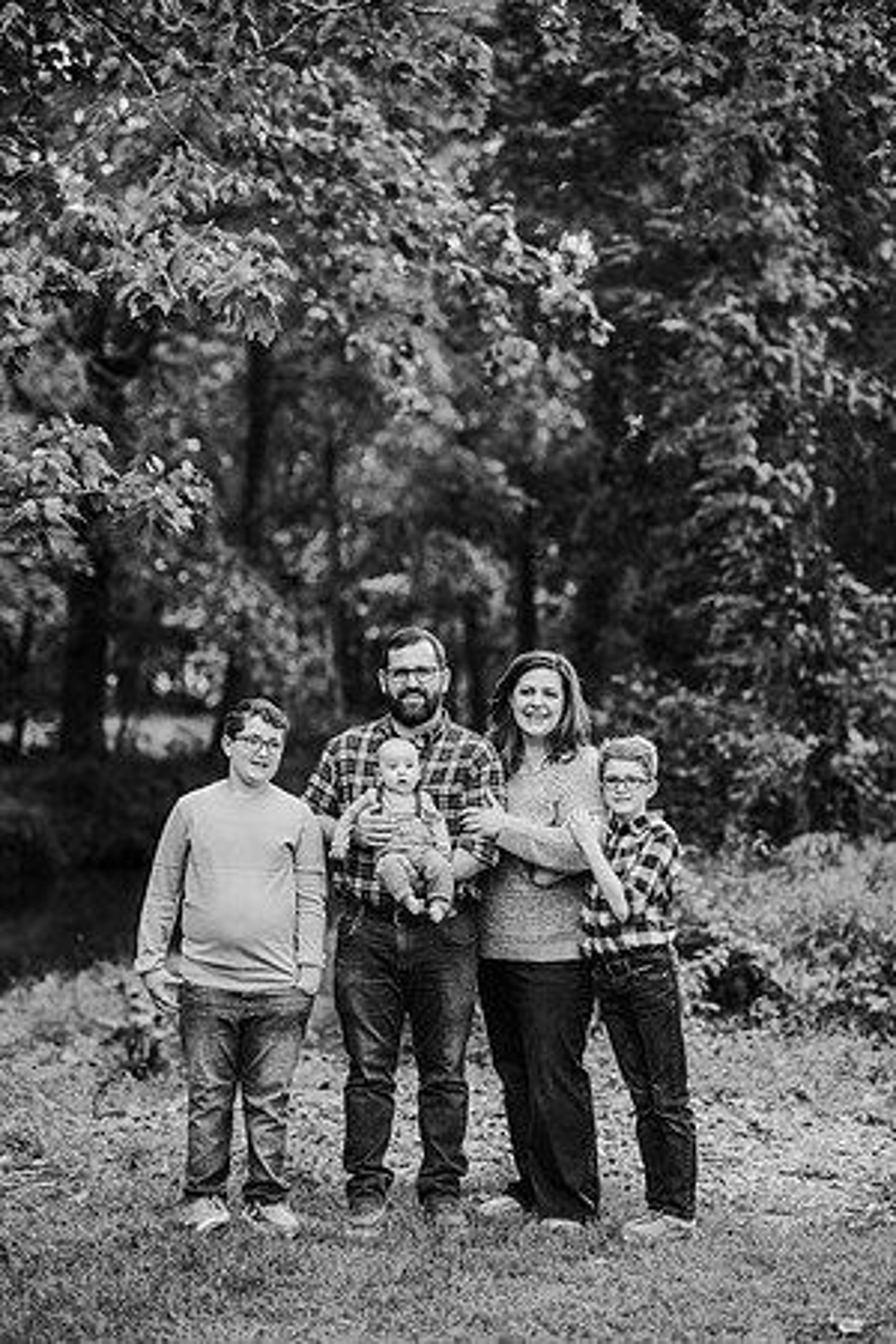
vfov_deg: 23.9
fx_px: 3173
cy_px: 672
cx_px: 448
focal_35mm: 85
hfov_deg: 16.1
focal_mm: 85
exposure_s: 1/200
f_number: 2.2
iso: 125
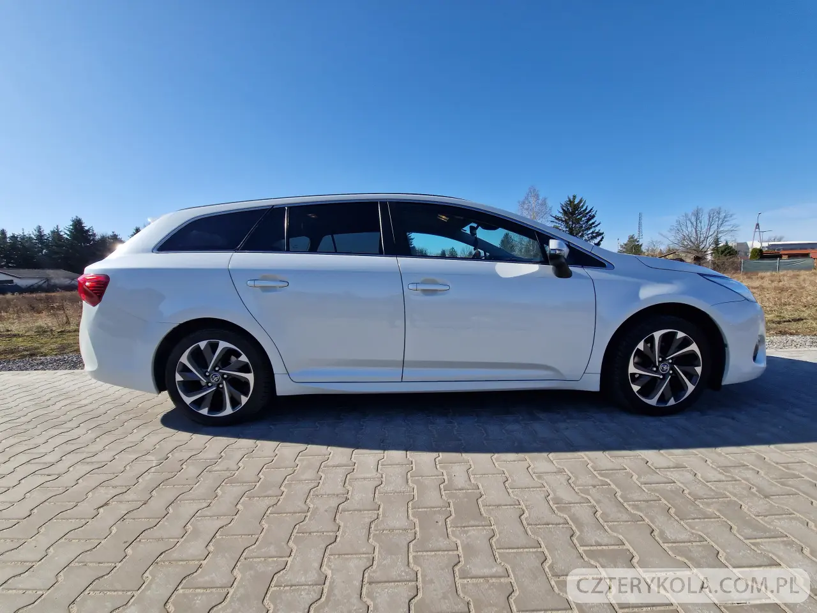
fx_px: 307
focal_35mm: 13
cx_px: 408
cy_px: 306
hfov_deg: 106.2
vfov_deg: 89.9
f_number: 2.2
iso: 50
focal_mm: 2.2
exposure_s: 1/1980
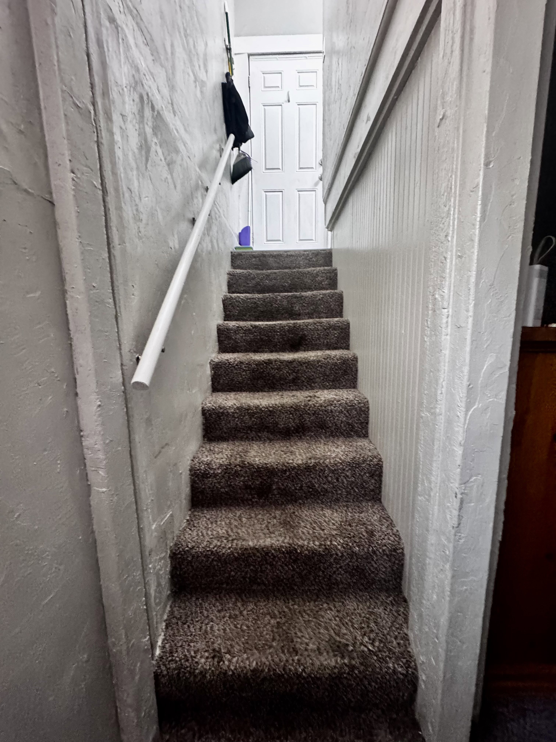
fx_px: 300
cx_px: 278
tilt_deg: -8.8
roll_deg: -0.2
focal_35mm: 14
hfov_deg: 85.7
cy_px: 371
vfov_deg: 102.1
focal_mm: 2.22
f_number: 2.2
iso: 800
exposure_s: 1/60
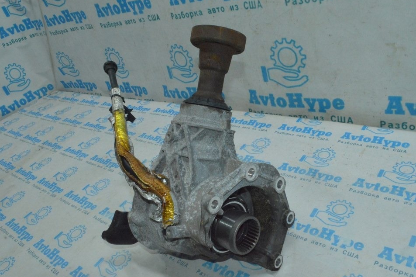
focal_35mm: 29
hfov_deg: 63.7
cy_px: 145
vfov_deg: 44.9
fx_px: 335
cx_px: 210
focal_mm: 18
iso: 5000
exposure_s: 1/60
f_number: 22
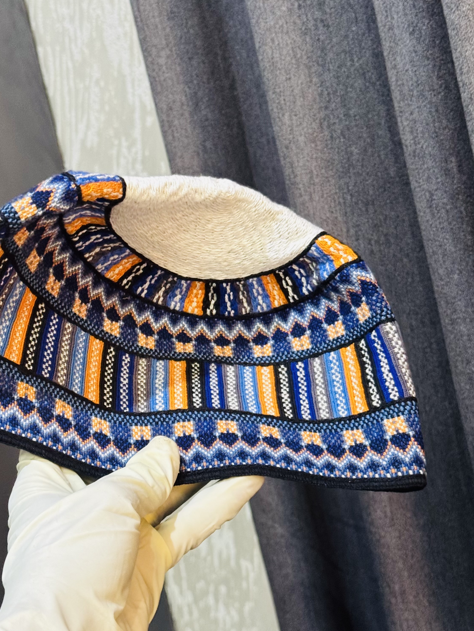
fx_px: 1187
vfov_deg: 29.8
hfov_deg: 22.5
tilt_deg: -6.0
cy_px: 336
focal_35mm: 65
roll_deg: +13.5
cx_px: 163
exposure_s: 1/33
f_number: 1.78
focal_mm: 6.76
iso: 400
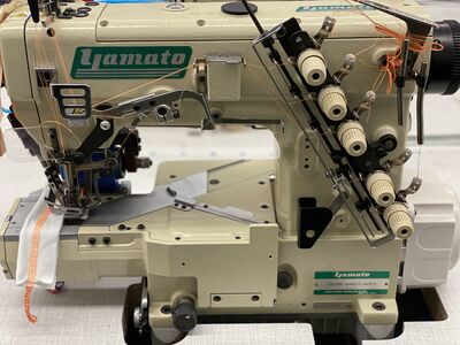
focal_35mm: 52
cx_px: 230
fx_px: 691
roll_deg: -1.0
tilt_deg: -25.6
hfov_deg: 36.8
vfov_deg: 28.0
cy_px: 172
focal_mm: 6
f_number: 2
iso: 200
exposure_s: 1/100
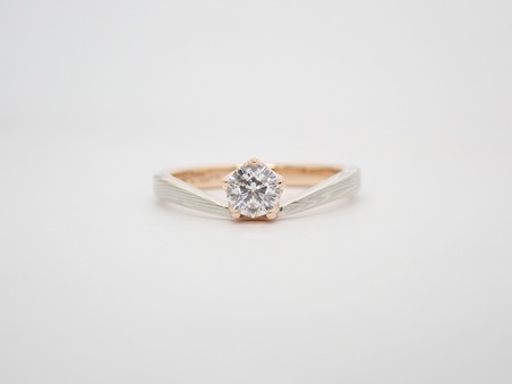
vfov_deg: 18.0
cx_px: 256
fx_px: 1212
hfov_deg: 23.8
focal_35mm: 82
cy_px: 192
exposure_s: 1/100
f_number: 4.3
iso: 200
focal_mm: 14.62
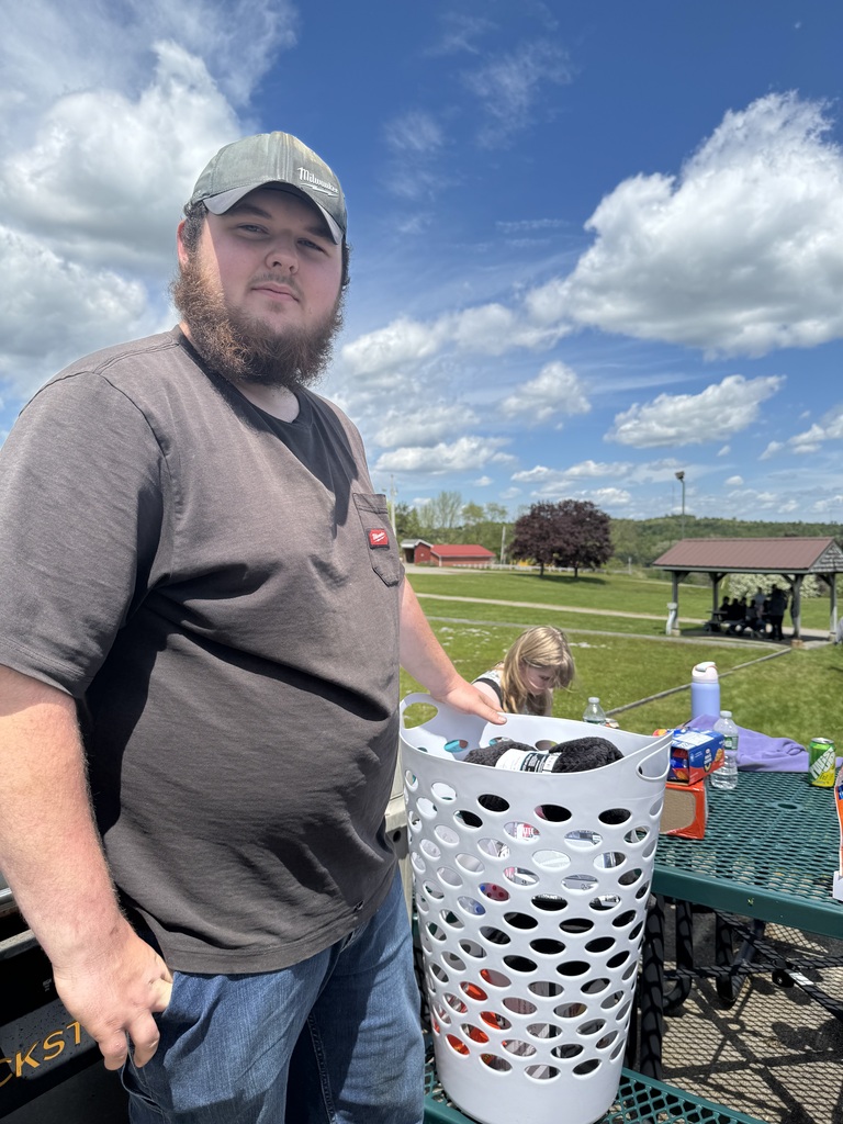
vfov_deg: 71.6
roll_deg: -0.4
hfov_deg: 56.8
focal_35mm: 24
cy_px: 562
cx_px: 422
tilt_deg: -1.0
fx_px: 779
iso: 80
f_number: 1.78
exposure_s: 1/5348
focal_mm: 6.76
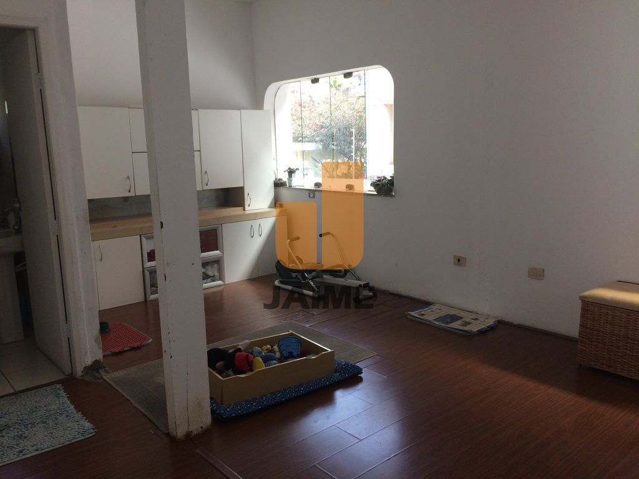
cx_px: 320
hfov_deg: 61.7
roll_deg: +1.9
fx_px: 535
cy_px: 240
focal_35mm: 29
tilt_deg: -9.5
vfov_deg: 48.2
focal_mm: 4.15
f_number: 2.2
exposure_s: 1/120
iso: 64
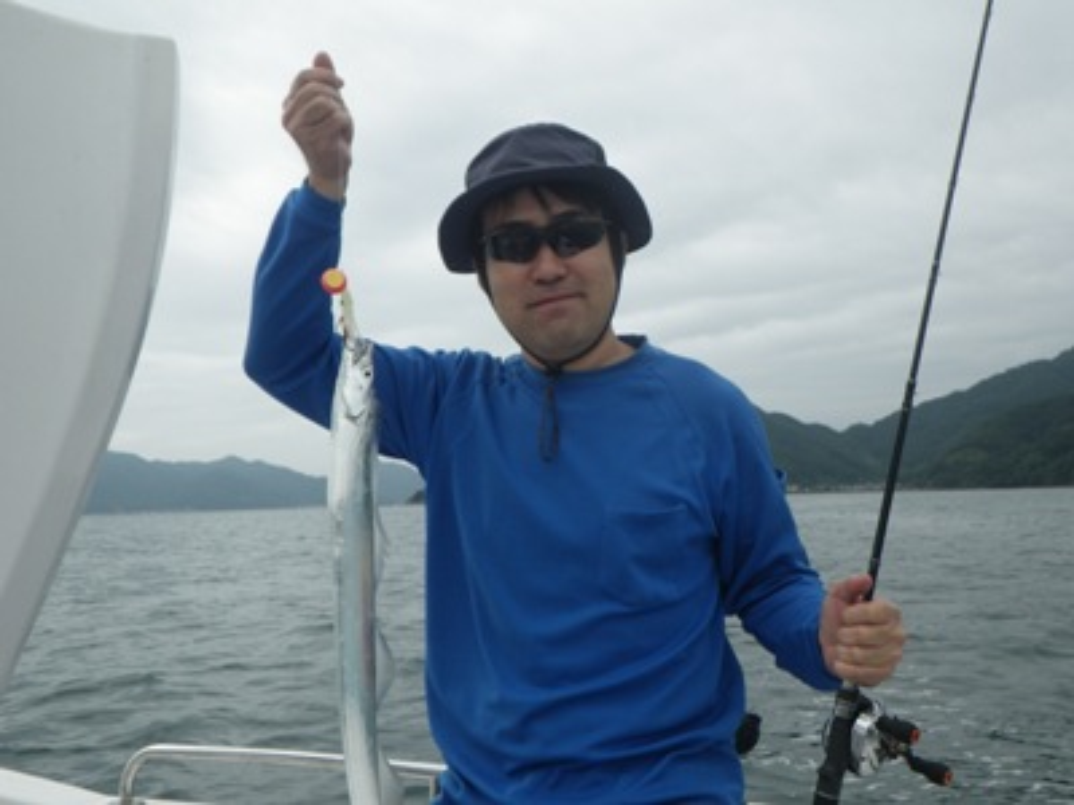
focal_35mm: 34
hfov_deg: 54.0
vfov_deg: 41.8
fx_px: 1055
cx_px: 537
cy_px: 402
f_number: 4.6
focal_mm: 6.1
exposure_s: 1/250
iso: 80
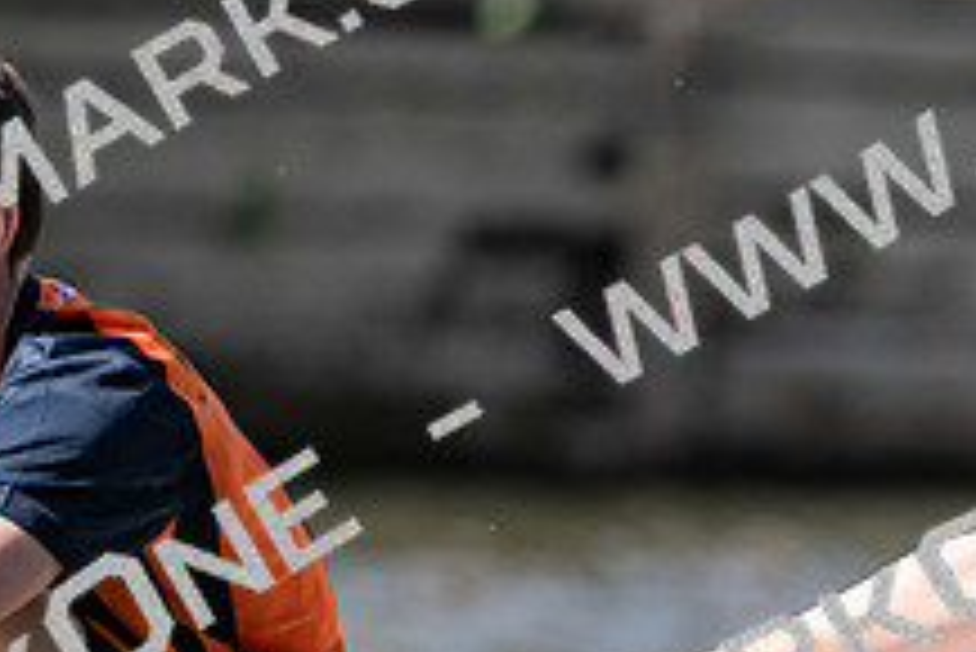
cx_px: 1111
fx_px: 21730
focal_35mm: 801
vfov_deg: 1.7
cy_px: 398
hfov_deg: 2.6
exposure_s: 1/2000
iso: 500
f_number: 4
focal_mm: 300
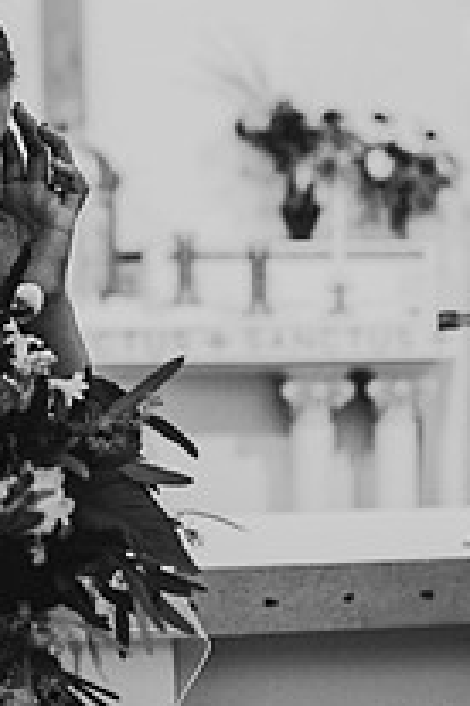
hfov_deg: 12.0
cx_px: 150
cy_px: 266
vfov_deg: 17.9
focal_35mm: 114
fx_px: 2232
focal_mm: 35
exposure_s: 1/800
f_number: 1.8
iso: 1000
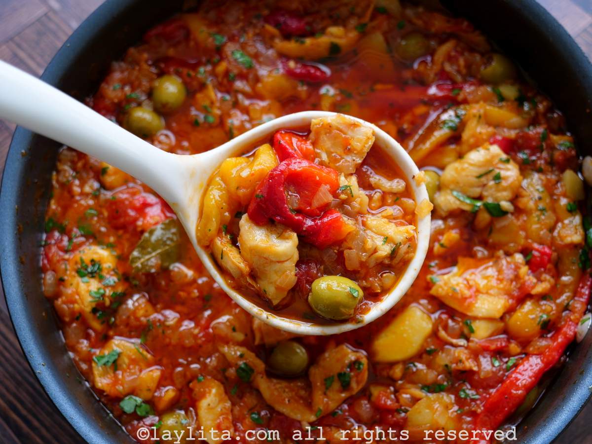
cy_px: 222
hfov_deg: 42.9
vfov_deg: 32.9
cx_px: 296
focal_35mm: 44
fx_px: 752
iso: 200
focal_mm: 22
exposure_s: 1/125
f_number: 3.3
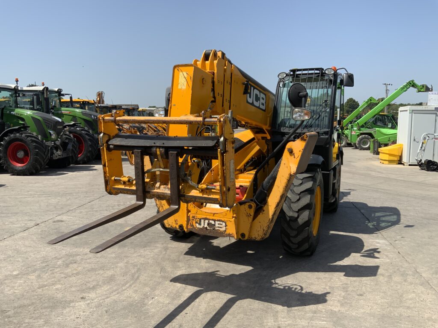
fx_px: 367
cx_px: 219
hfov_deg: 61.7
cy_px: 164
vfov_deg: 48.2
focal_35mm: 29
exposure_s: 1/1786
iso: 16
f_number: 1.8
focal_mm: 3
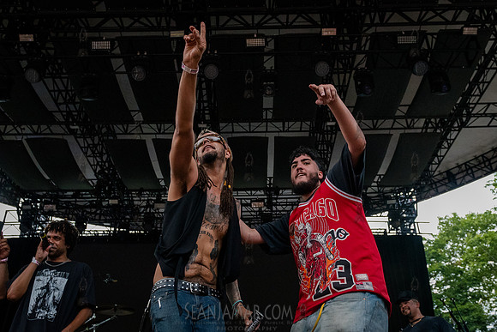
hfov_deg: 58.4
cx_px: 248
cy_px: 214
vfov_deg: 40.5
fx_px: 445
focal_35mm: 32
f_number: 3.5
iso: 5000
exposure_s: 1/320
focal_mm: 24
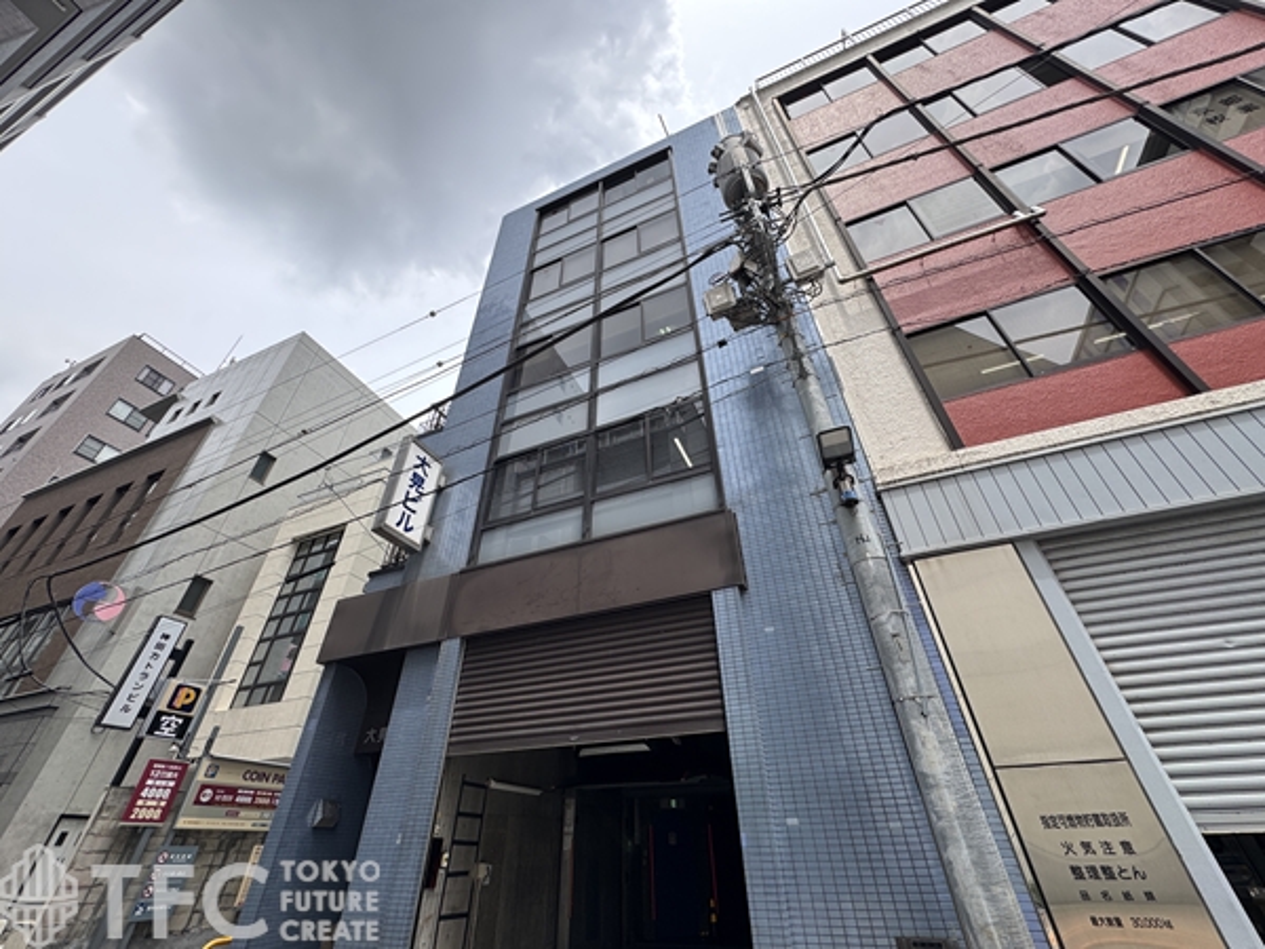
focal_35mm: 14
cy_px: 474
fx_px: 512
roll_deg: +1.9
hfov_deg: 102.1
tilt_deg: +35.8
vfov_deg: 85.7
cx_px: 632
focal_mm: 2.22
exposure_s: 1/451
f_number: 2.2
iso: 40
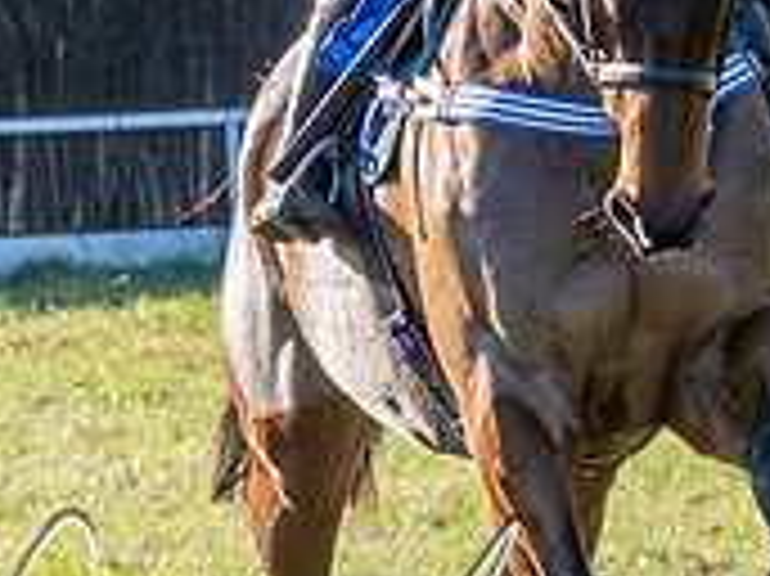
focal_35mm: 905
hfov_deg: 2.2
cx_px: 417
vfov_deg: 1.6
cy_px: 308
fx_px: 20117
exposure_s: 1/1600
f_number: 5
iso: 400
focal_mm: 96
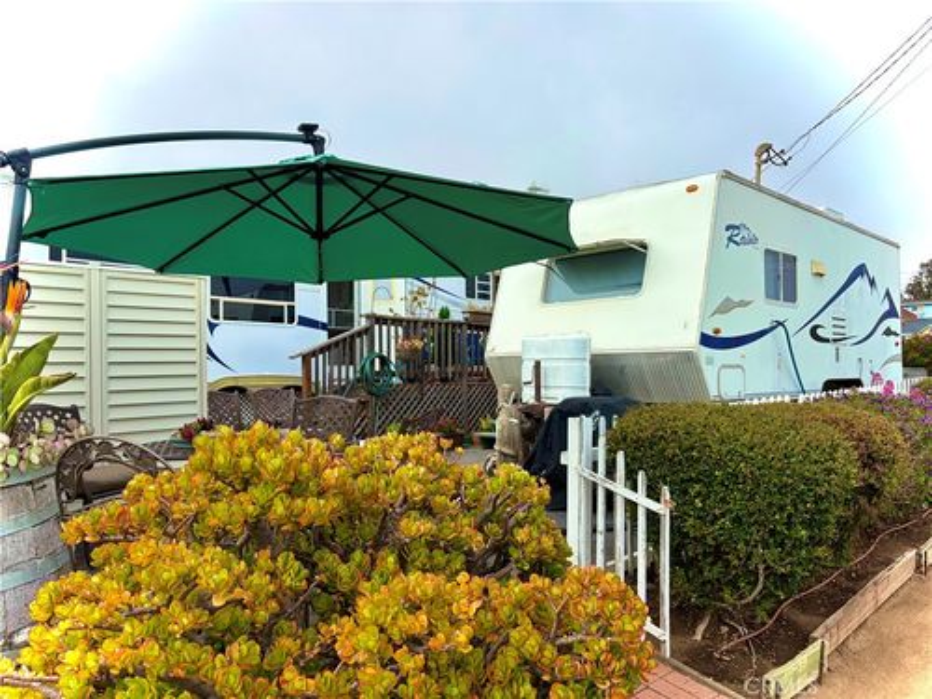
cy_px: 350
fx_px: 700
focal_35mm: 26
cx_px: 466
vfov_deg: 53.1
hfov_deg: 67.3
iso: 50
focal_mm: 5.96
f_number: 1.6
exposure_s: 1/2141
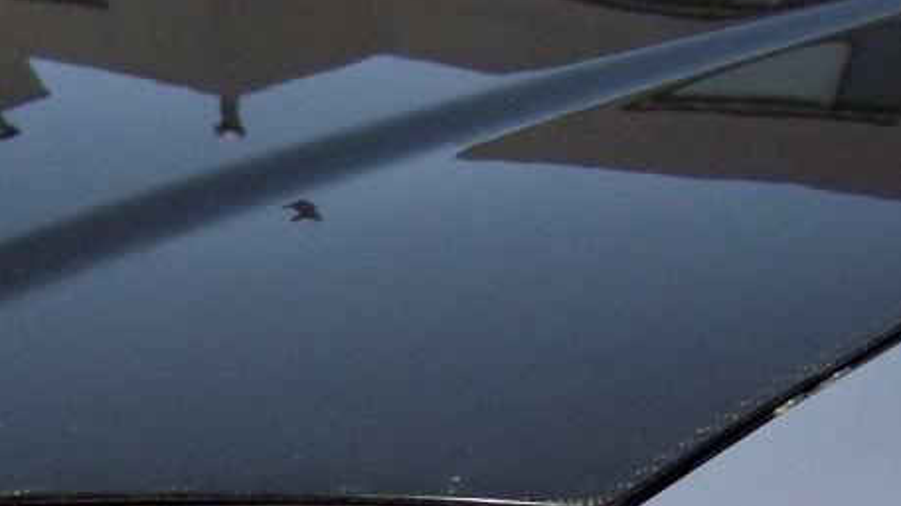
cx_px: 124
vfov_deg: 12.4
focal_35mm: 93
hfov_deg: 22.5
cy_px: 743
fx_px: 2221
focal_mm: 6.3
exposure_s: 1/30
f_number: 2.8
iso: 200
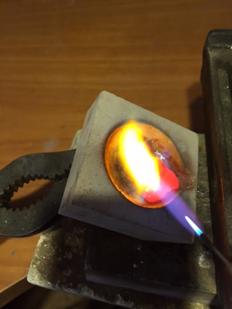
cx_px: 116
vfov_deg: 61.6
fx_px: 259
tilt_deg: -60.6
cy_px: 154
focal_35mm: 29
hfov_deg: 48.2
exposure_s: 1/33
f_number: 2.2
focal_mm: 4.15
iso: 100
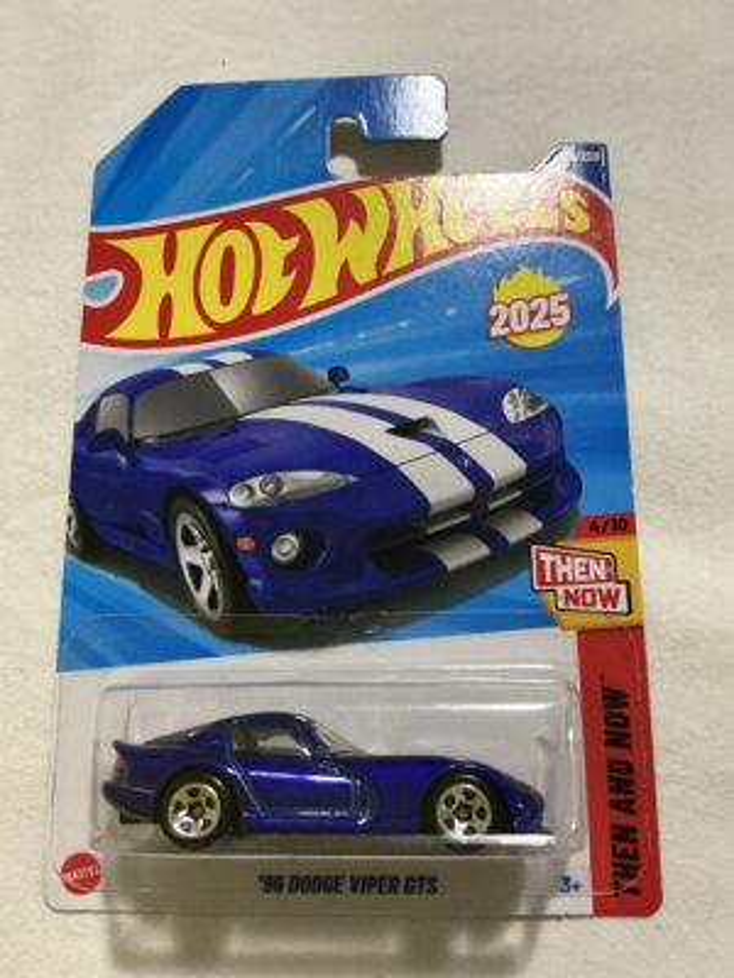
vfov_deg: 61.7
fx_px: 820
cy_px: 489
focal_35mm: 29
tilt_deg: -66.1
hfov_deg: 48.2
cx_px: 367
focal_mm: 3
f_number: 1.8
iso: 320
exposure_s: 1/30
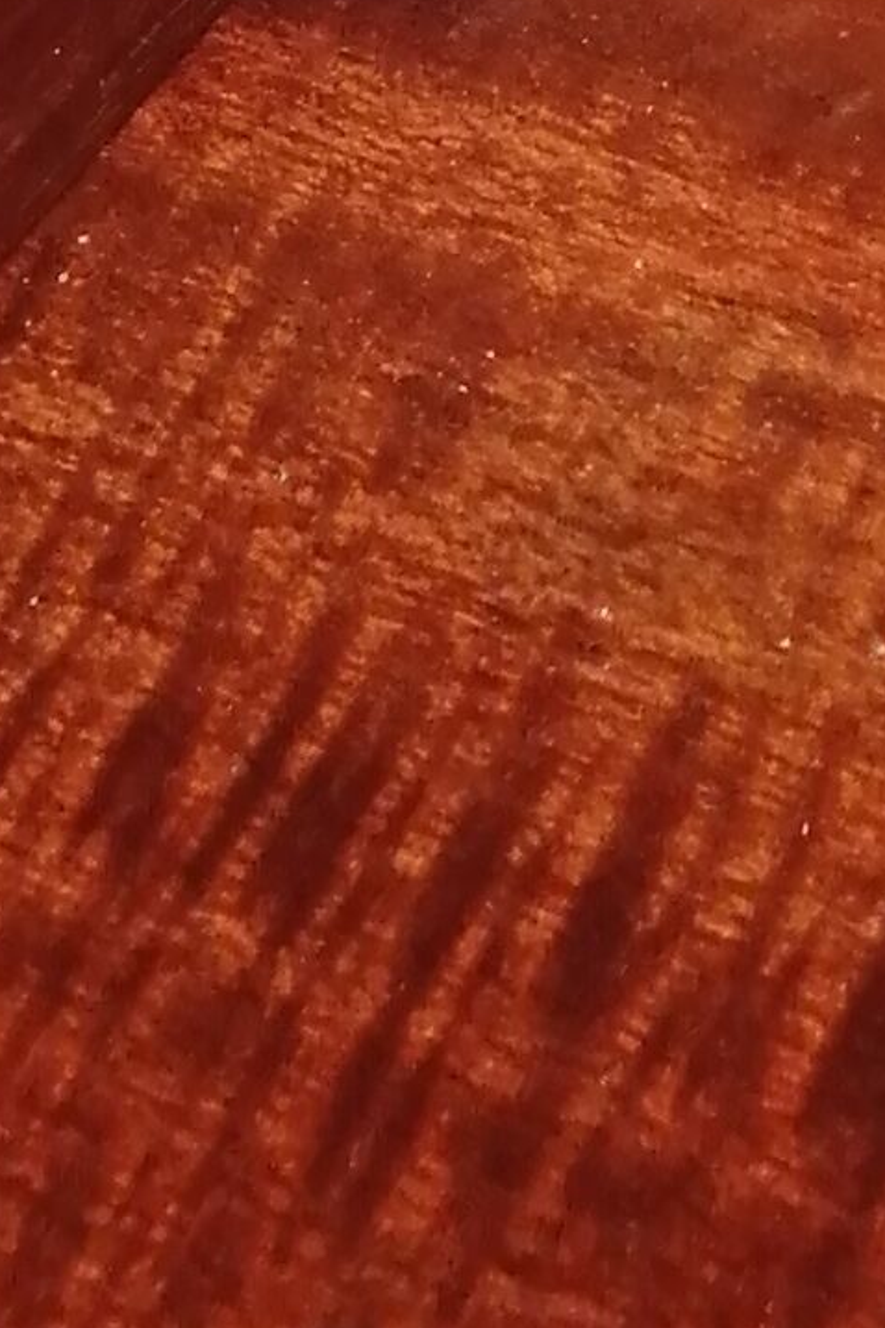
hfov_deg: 7.9
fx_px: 5789
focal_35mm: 157
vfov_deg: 10.8
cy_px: -2043
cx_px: 2388
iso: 50
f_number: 1.8
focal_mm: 3.46
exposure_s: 1/1107
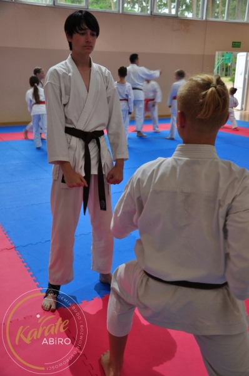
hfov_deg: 34.1
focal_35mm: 39
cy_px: 188
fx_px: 406
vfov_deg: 49.6
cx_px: 124
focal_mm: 26
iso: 500
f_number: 4.5
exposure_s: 1/10
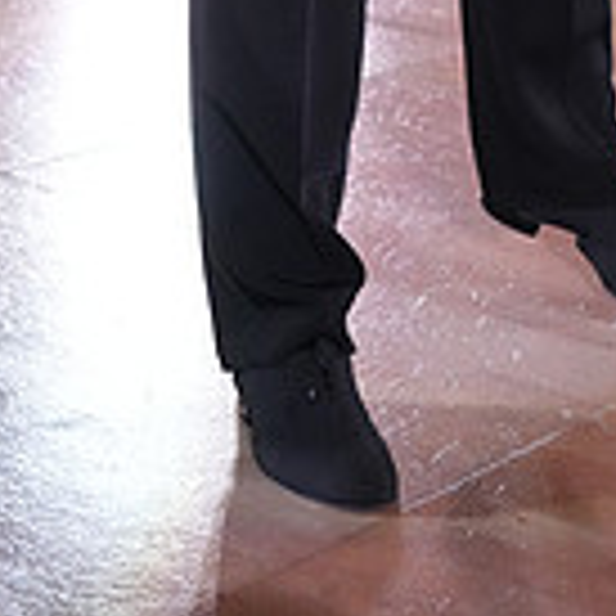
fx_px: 2315
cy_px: -522
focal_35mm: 115
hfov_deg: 15.0
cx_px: 573
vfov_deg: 13.5
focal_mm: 32
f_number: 5
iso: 5000
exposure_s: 1/400
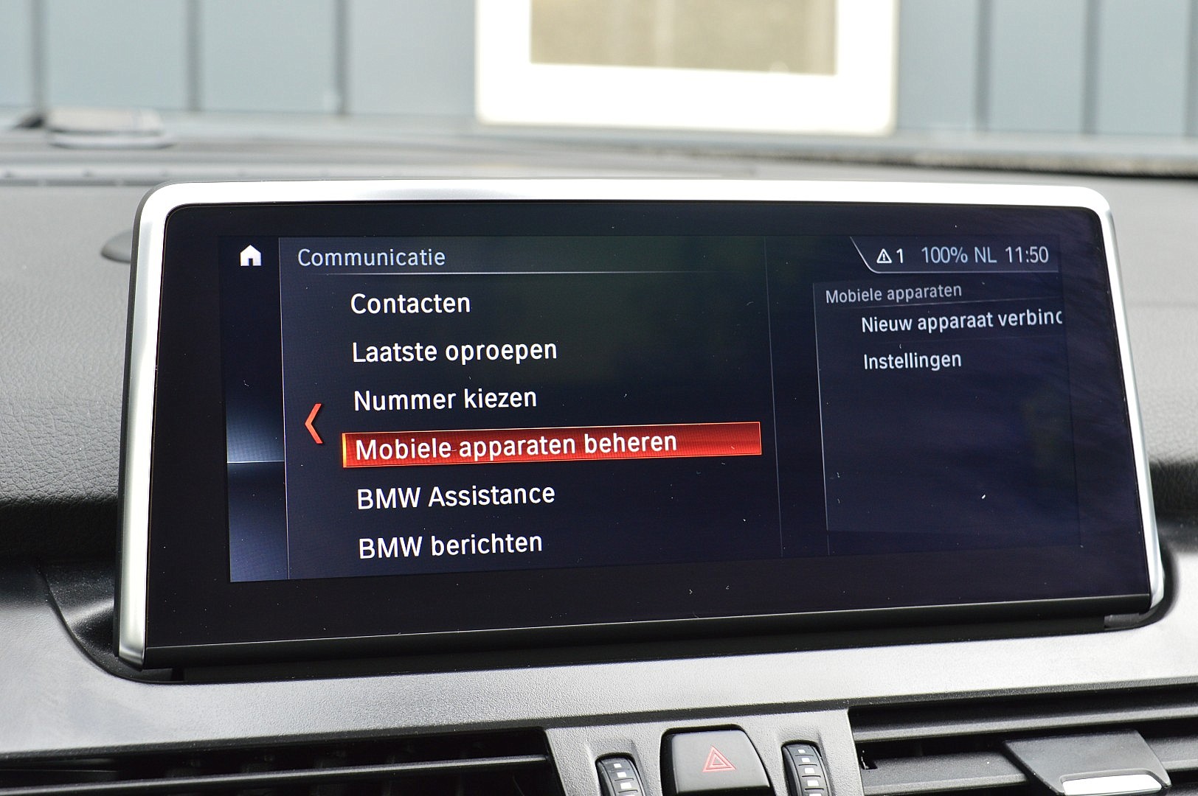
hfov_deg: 36.9
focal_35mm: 54
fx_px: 1795
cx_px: 599
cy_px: 398
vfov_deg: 25.0
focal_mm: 36
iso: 640
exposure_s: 1/60
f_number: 8
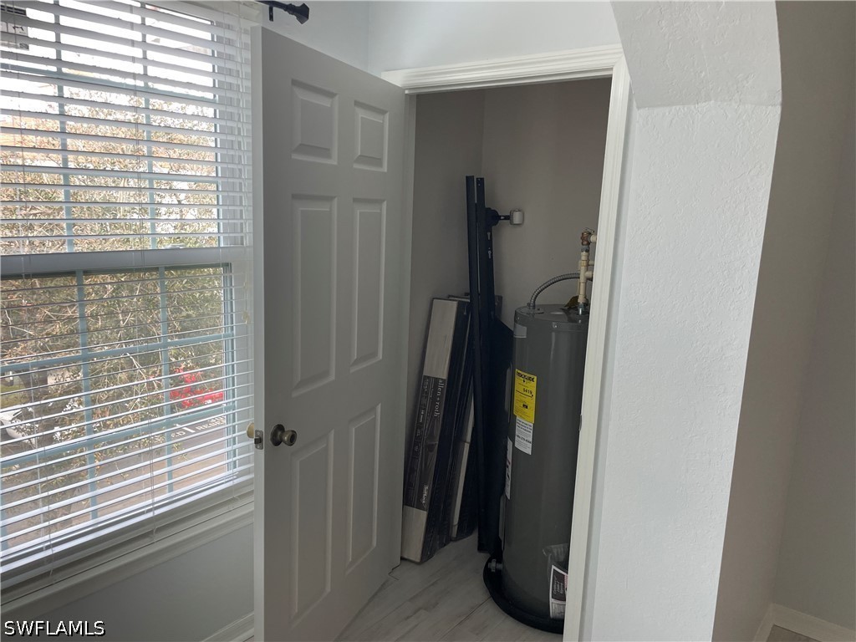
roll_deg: -2.1
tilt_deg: -11.6
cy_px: 321
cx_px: 428
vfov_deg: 53.1
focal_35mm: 26
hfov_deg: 67.3
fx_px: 643
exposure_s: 1/120
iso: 100
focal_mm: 4.2
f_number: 1.6
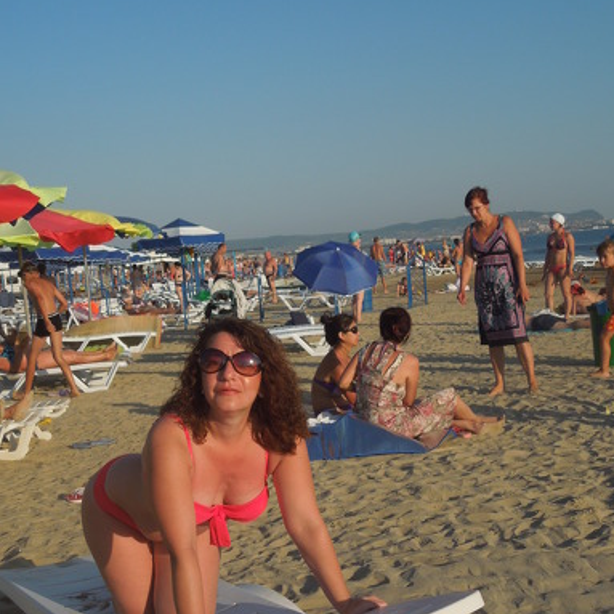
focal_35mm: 54
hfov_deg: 31.6
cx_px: 258
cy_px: 364
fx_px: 1084
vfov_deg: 31.6
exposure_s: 1/320
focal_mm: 7
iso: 100
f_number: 7.6
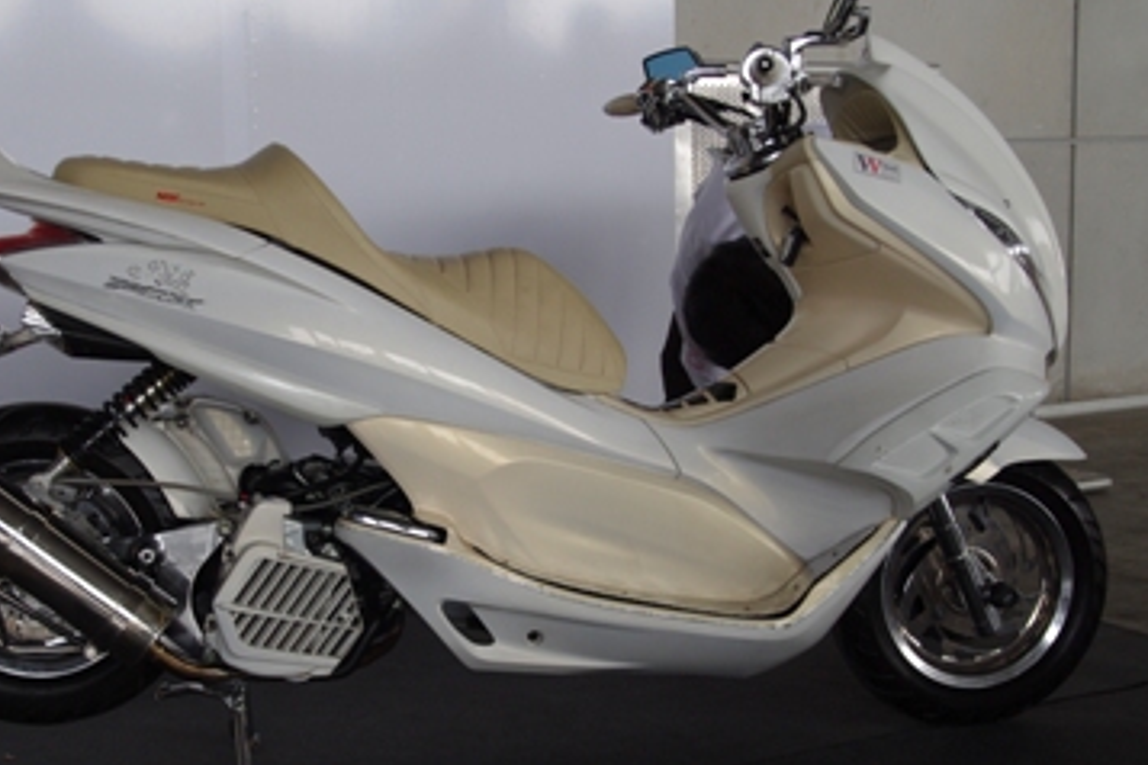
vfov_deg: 27.5
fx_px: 1562
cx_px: 466
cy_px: 387
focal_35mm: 49
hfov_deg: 40.2
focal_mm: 26
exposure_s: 1/320
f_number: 5
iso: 400
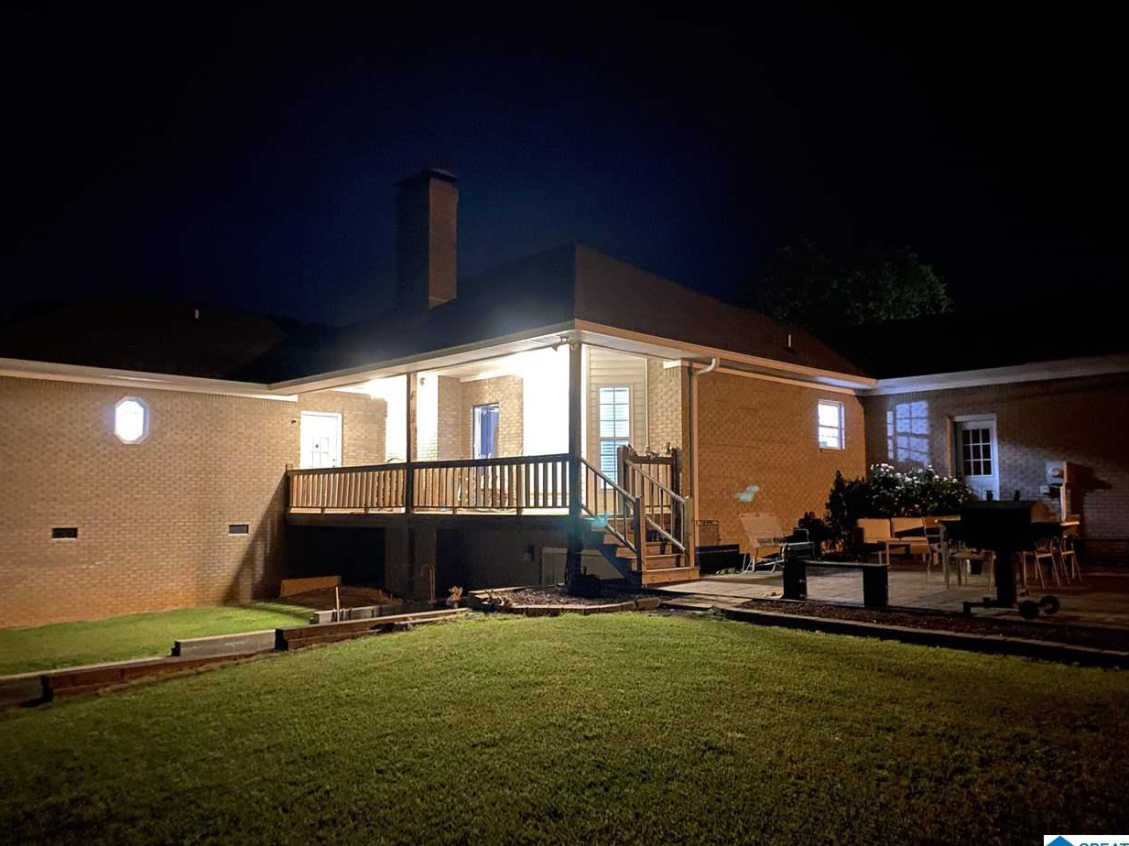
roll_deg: -0.2
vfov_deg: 51.3
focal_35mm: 27
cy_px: 438
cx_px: 568
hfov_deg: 65.3
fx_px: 880
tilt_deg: +4.0
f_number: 1.8
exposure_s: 1/2
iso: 400
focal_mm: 4.25
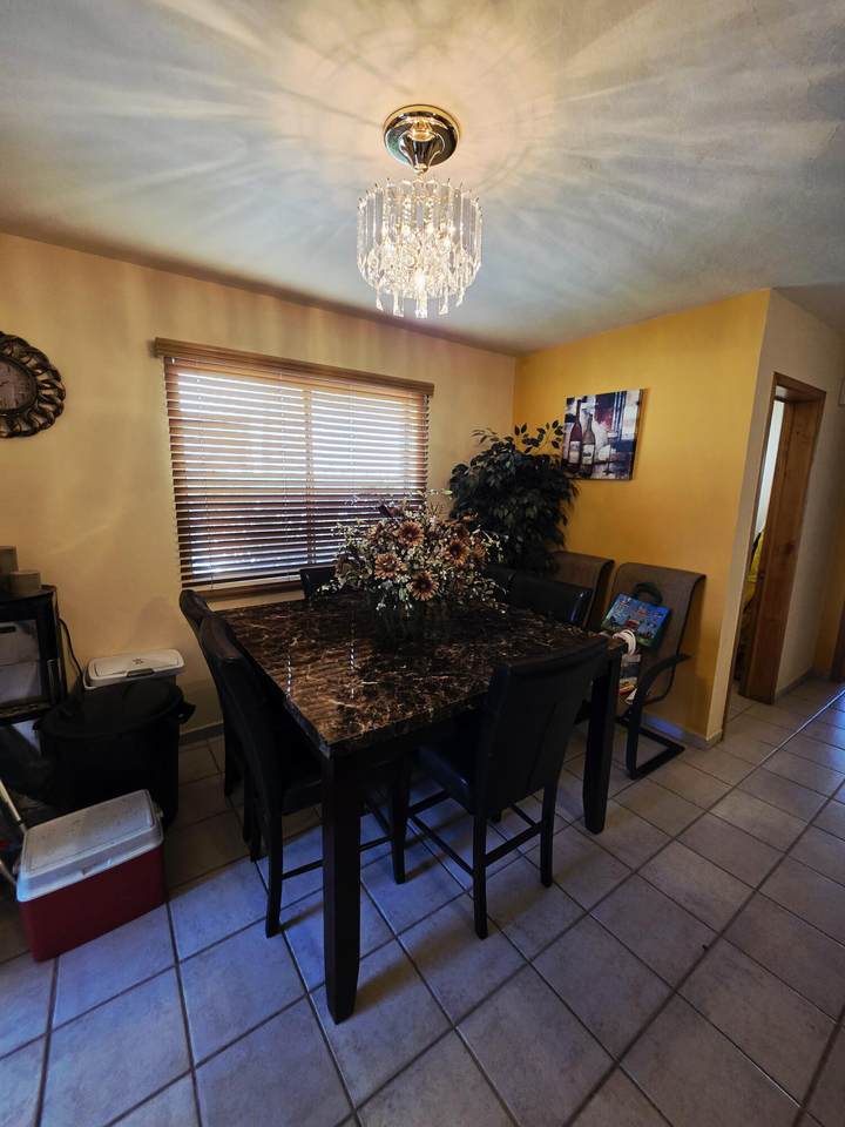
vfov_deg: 106.2
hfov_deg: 89.9
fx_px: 423
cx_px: 422
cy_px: 564
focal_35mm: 13
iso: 320
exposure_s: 1/120
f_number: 1.9
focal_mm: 2.2
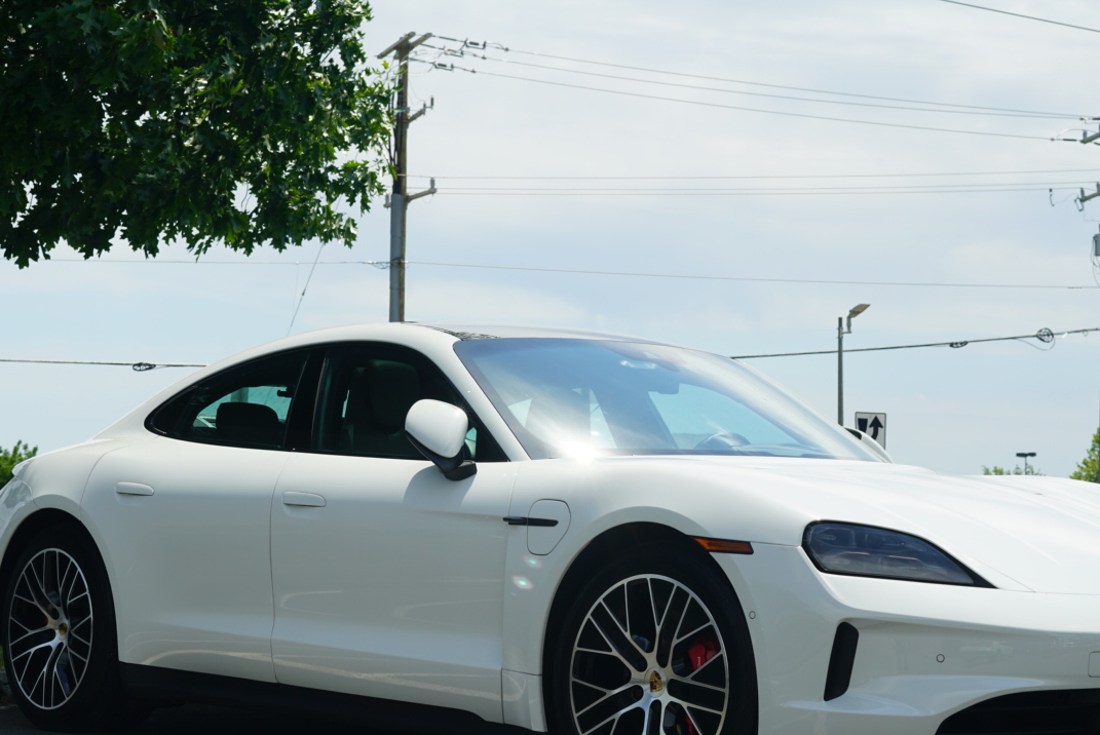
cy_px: 519
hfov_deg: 24.5
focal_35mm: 83
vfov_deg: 16.4
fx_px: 2538
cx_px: 563
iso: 100
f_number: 9
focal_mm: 55
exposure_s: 1/125
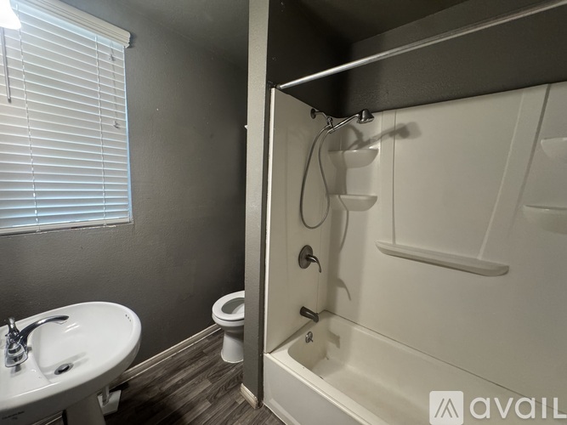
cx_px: 284
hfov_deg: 102.1
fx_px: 229
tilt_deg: -8.0
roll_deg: -3.2
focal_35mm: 14
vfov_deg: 85.7
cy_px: 212
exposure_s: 1/60
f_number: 2.2
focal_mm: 2.22
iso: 800
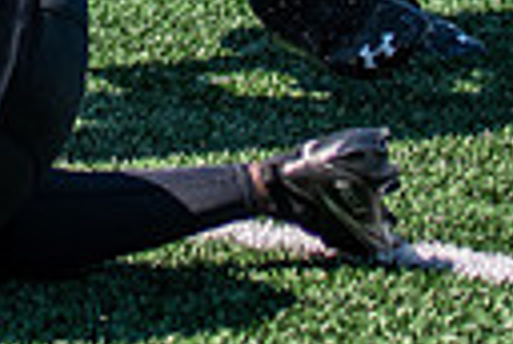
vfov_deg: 2.2
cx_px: -361
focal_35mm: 627
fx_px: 8956
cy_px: -663
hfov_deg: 3.3
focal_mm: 70
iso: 160
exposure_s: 1/2500
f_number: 2.8
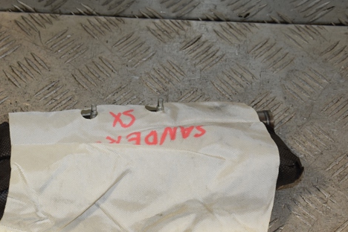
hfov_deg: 24.7
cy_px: 132
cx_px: 142
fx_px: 793
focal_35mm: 82
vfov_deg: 16.6
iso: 800
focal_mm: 40
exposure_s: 1/200
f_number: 7.1
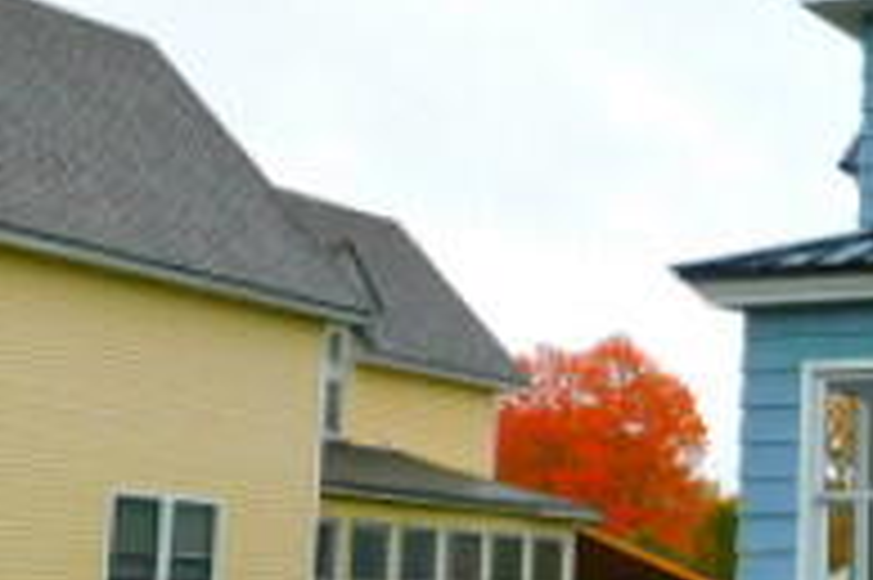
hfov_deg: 22.2
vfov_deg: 17.2
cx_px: 1220
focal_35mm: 79
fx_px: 1914
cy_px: 409
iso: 125
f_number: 3
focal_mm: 4
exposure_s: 1/50
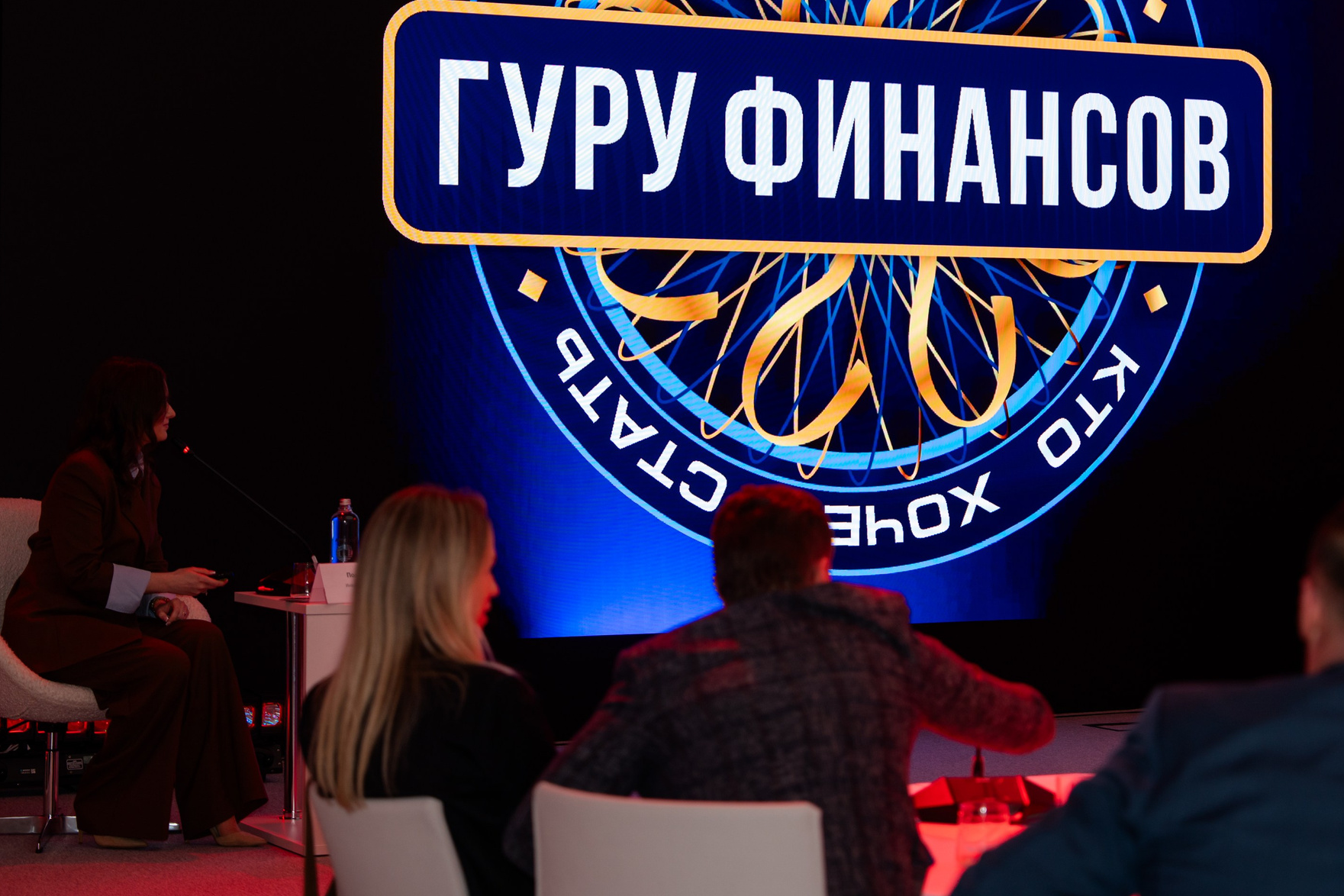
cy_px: 265
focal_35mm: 85
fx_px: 3173
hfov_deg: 23.9
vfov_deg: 16.0
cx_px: 807
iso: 250
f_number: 2.8
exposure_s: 1/160
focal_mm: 57
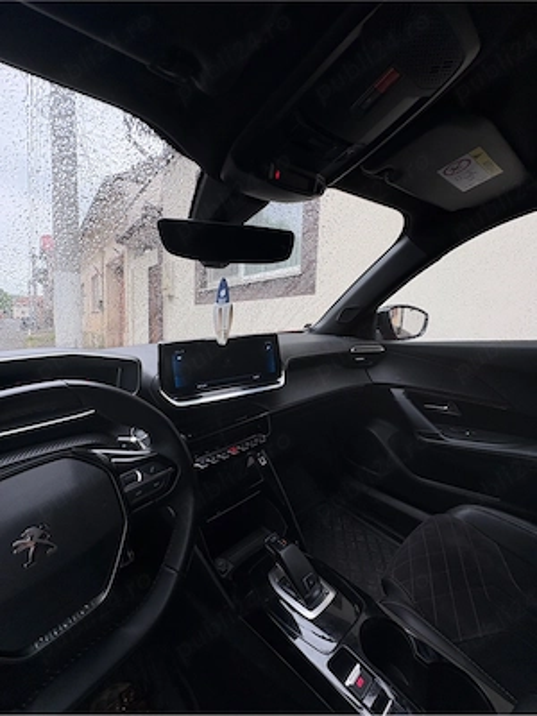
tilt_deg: -5.4
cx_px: 268
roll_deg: -2.3
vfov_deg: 102.1
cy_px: 358
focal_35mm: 14
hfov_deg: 85.7
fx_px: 290
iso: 40
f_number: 2.2
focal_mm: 2.22
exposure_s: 1/311
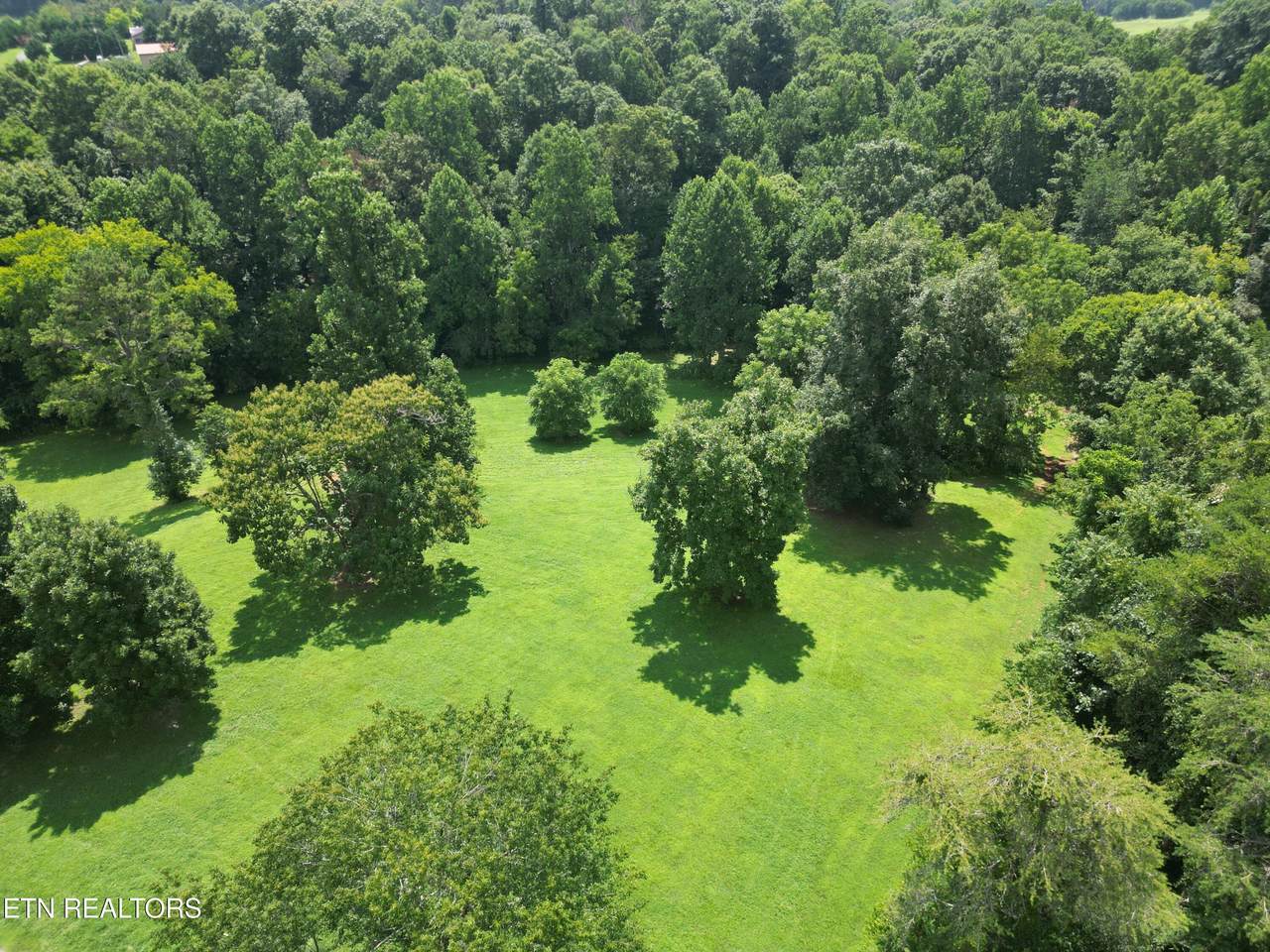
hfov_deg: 71.6
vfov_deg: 56.8
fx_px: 881
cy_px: 476
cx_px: 635
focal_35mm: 24
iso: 100
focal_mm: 6.72
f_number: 1.7
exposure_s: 1/800
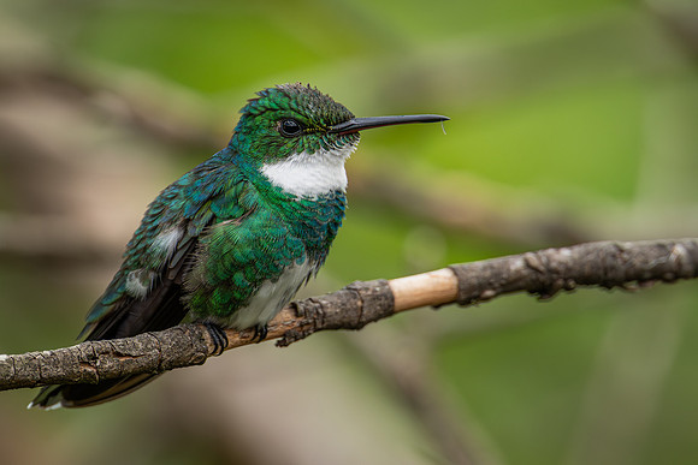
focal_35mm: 1112
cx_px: 587
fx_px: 21570
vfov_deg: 1.2
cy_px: 302
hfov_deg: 1.9
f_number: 6.3
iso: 1250
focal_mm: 560
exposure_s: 1/1000
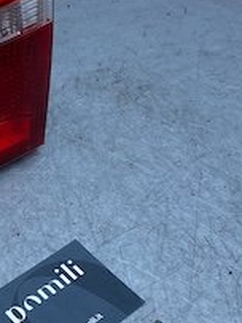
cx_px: -92
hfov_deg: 16.7
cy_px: 145
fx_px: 765
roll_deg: -6.0
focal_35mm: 82
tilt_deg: -43.7
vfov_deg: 23.8
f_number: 1.8
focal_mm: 4.25
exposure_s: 1/1016
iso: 32
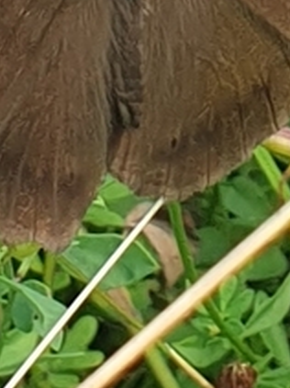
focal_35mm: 79
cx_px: 173
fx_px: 883
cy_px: -68
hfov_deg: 18.6
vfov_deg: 22.9
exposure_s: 1/152
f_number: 2.4
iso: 50
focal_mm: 4.3
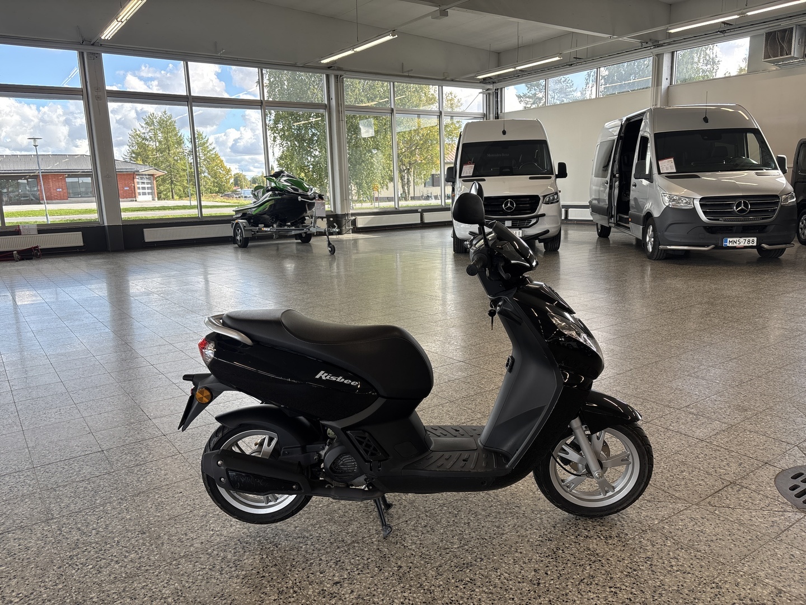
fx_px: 605
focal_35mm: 26
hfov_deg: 67.3
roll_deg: +2.0
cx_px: 403
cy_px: 302
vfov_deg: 53.1
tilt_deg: -11.8
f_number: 1.6
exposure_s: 1/260
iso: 40
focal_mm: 5.96
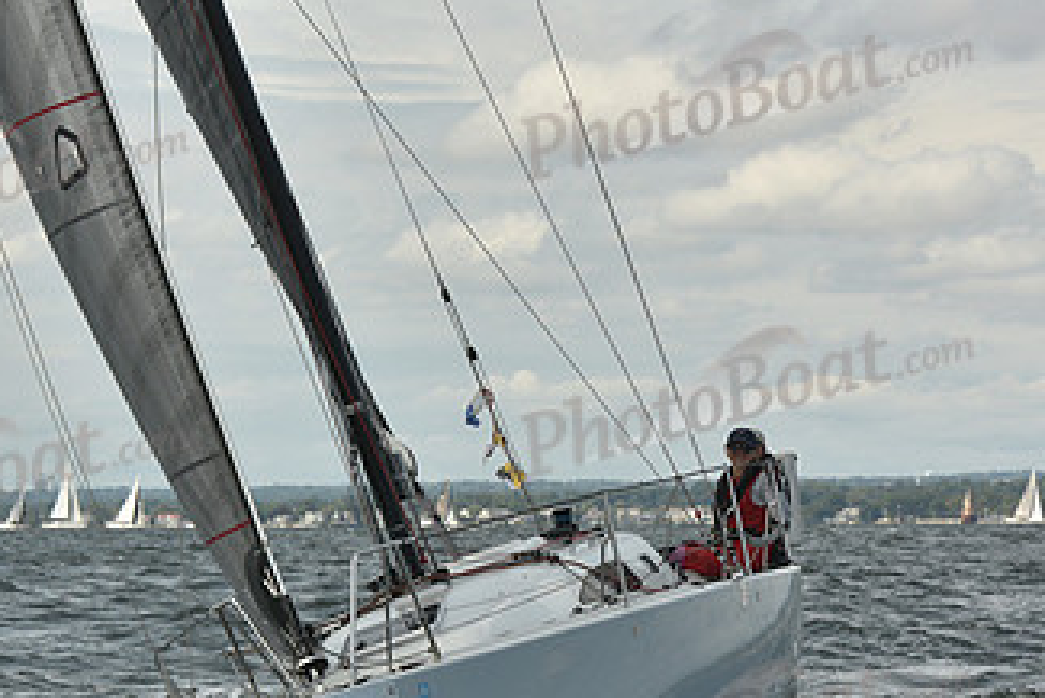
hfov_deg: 9.4
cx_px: 357
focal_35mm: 218
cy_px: 606
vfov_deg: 6.3
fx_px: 6331
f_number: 9
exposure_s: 1/800
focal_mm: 122
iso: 250
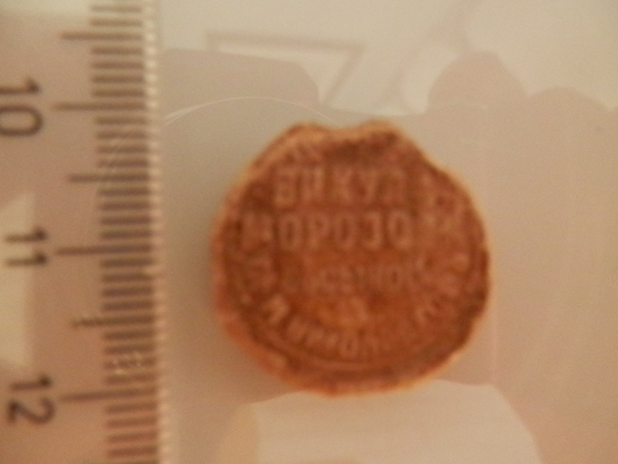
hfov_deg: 69.4
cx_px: 309
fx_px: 446
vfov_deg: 54.9
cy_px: 232
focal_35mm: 25
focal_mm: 4.5
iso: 1600
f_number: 3
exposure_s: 1/60
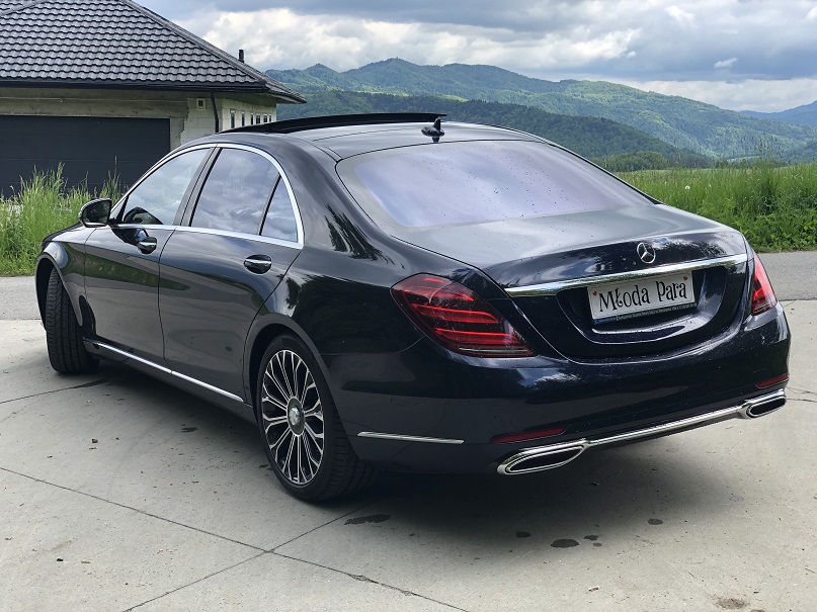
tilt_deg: -9.0
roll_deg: -1.1
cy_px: 306
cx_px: 408
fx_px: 1227
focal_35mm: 52
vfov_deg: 28.0
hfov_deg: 36.8
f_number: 2.4
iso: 16
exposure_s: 1/313
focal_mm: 6
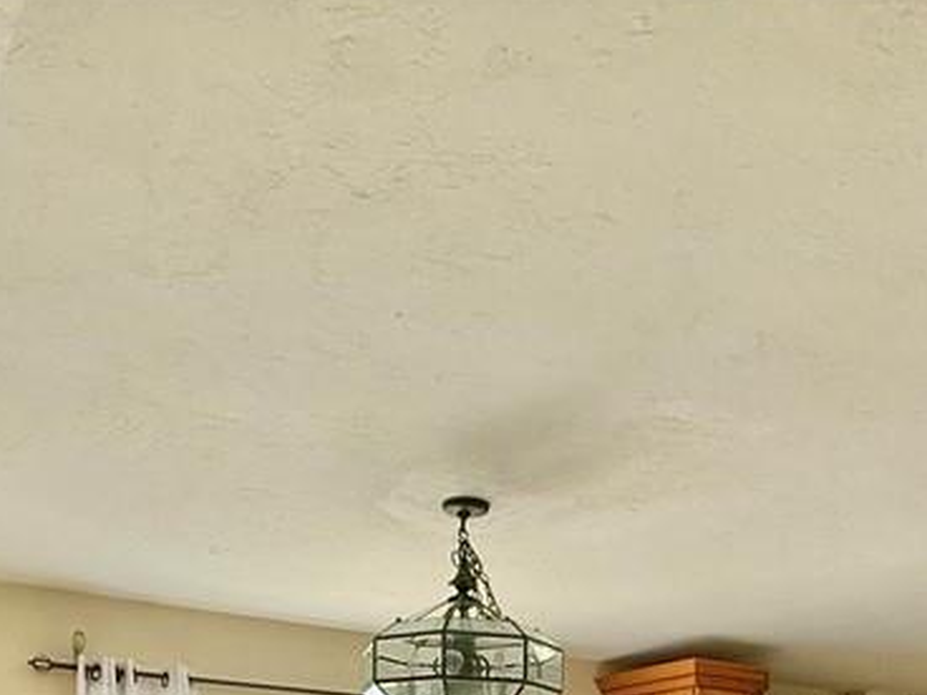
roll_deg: -0.8
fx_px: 1044
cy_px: 954
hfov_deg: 47.8
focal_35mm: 39
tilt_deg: -4.2
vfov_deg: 28.5
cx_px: 511
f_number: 2.2
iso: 64
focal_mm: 2.22
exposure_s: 1/106
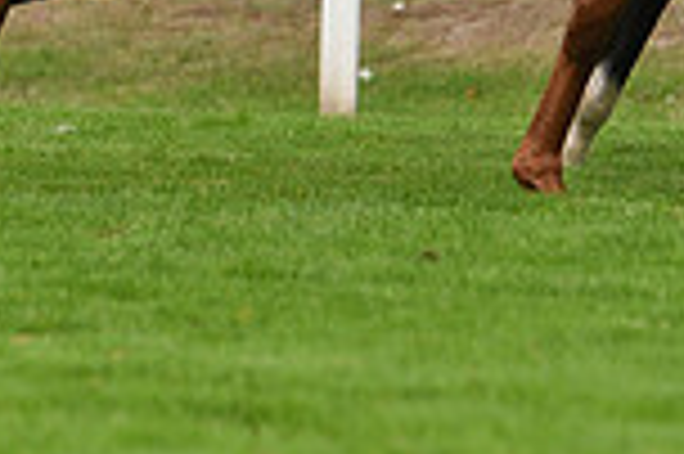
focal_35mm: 764
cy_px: -384
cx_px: 630
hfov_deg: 2.7
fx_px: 14500
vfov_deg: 1.8
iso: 1000
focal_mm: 200
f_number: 5
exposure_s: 1/4000
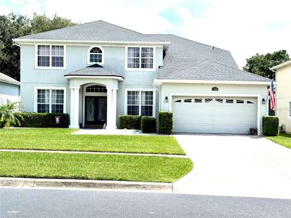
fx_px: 404
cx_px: 146
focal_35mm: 48
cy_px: 109
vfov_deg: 30.3
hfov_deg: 39.7
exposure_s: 1/6024
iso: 64
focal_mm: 6.76
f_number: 1.78
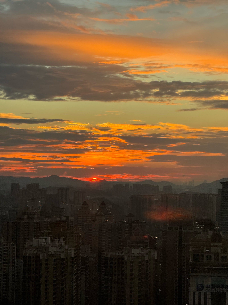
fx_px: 1054
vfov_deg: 16.4
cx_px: 114
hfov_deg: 12.3
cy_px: 152
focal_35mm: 120
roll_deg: -1.2
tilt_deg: +2.5
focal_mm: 15.66
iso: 50
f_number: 2.8
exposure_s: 1/101
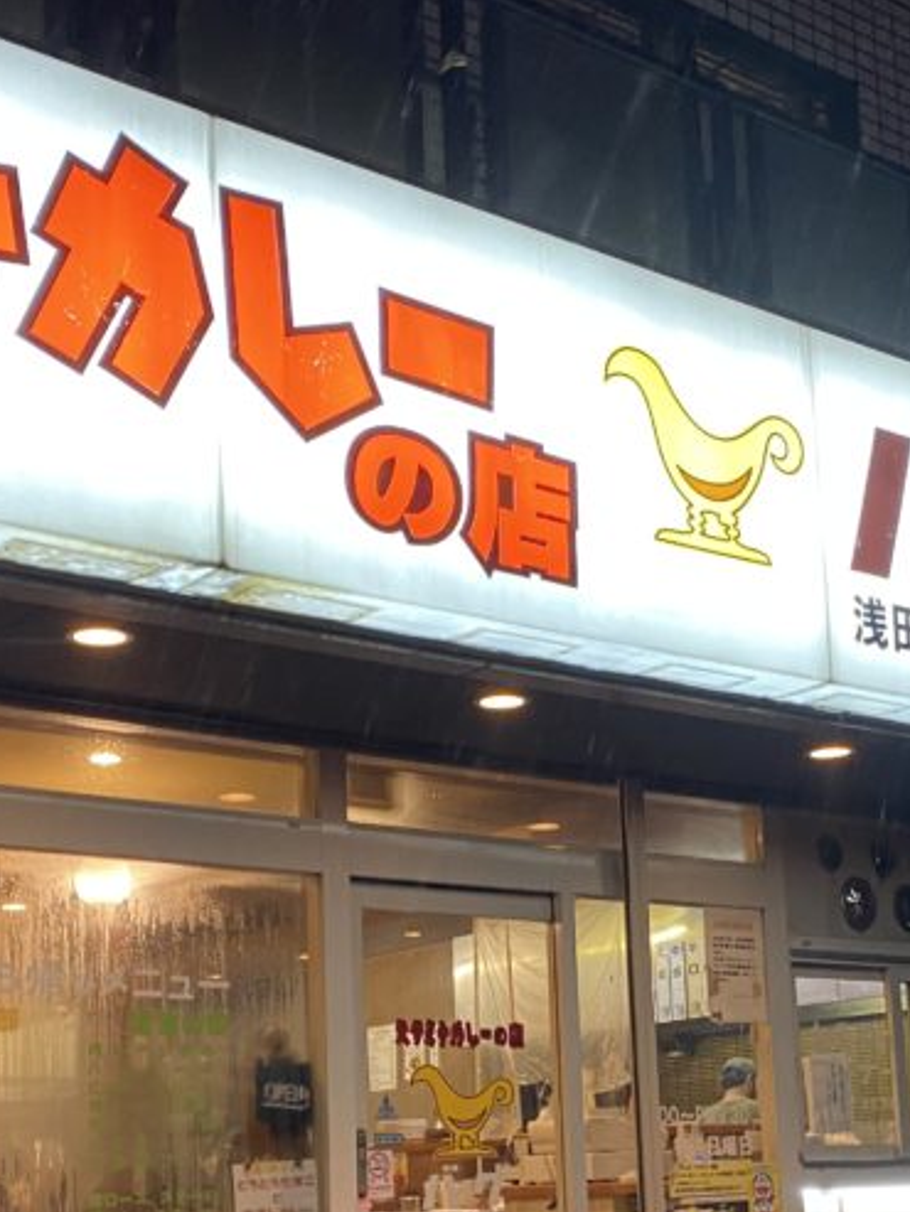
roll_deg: +0.4
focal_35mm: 54
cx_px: 497
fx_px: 1892
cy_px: 937
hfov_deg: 27.0
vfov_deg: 34.6
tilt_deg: +8.0
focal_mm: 4.25
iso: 200
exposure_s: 1/50
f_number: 1.8
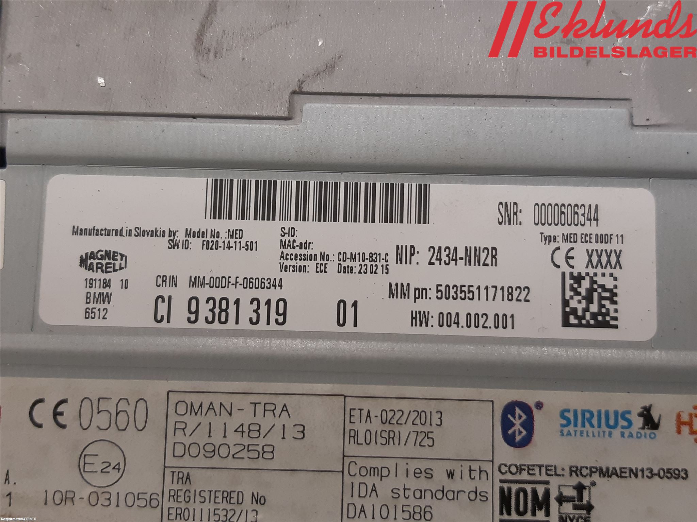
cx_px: 348
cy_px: 261
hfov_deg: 67.3
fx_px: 524
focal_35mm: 26
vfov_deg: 53.1
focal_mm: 3.93
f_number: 1.7
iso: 125
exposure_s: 1/60
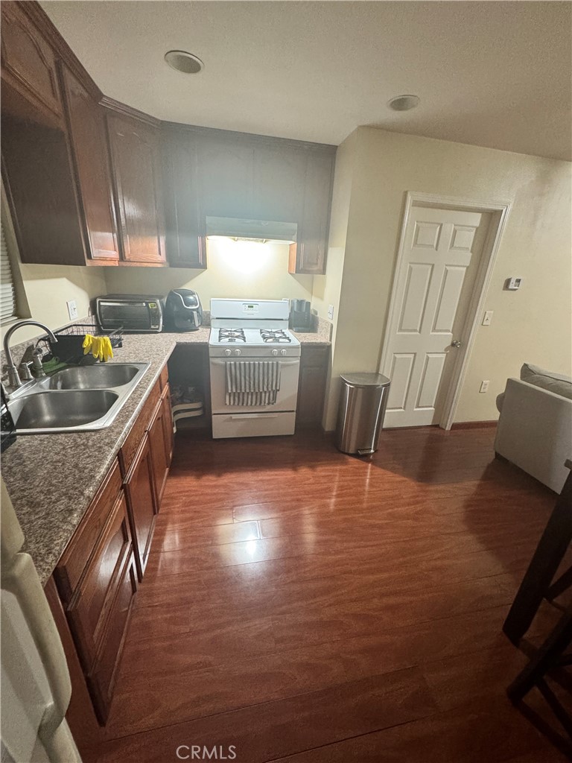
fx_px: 308
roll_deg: -2.2
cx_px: 286
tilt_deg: -21.3
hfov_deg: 85.7
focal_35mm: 14
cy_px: 382
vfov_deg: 102.1
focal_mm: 2.22
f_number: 2.2
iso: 500
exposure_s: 1/60
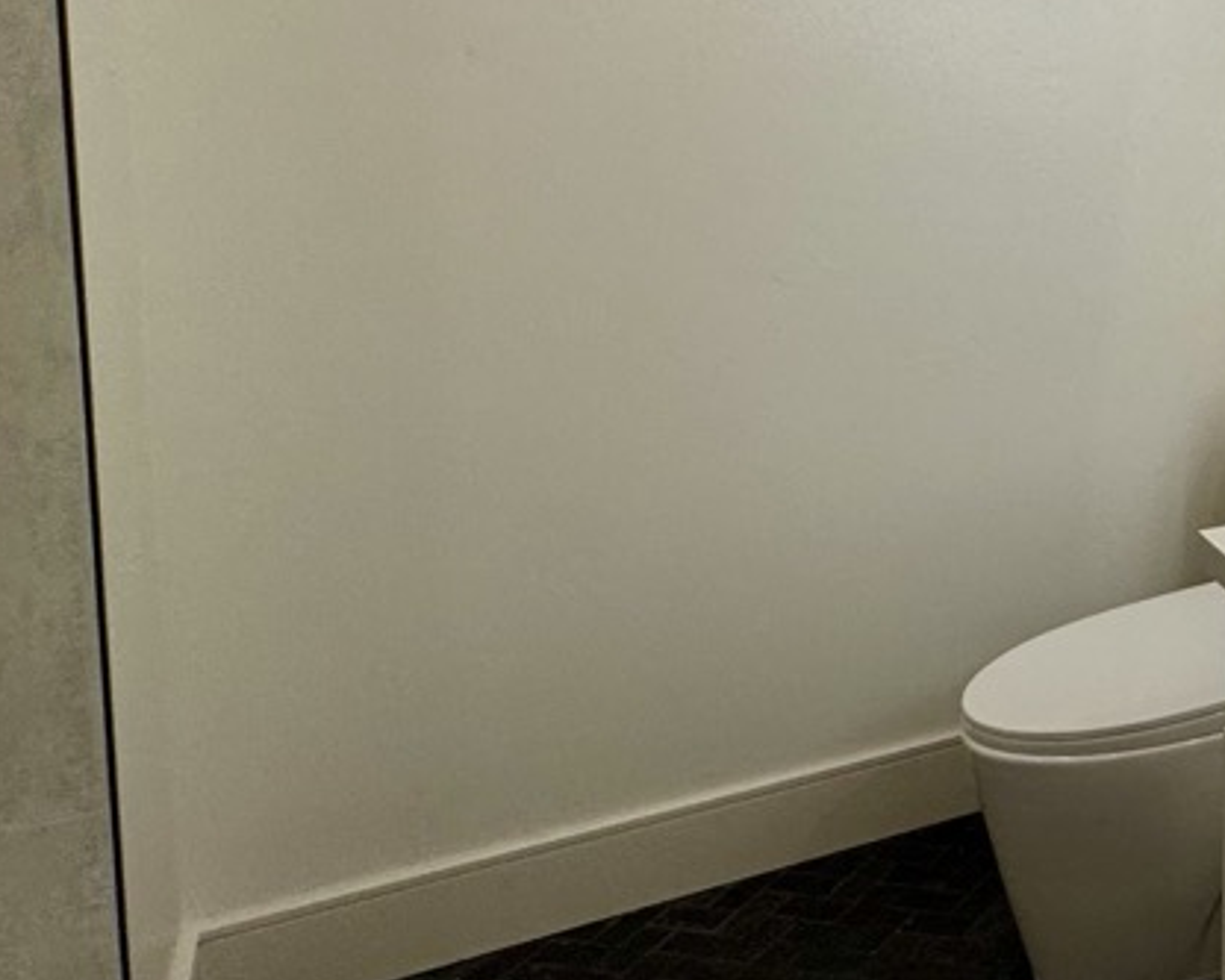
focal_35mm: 42
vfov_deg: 34.1
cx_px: 1729
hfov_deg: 30.3
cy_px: 132
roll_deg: -2.4
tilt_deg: -5.5
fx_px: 1523
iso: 160
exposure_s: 1/120
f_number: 2.2
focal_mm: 2.22
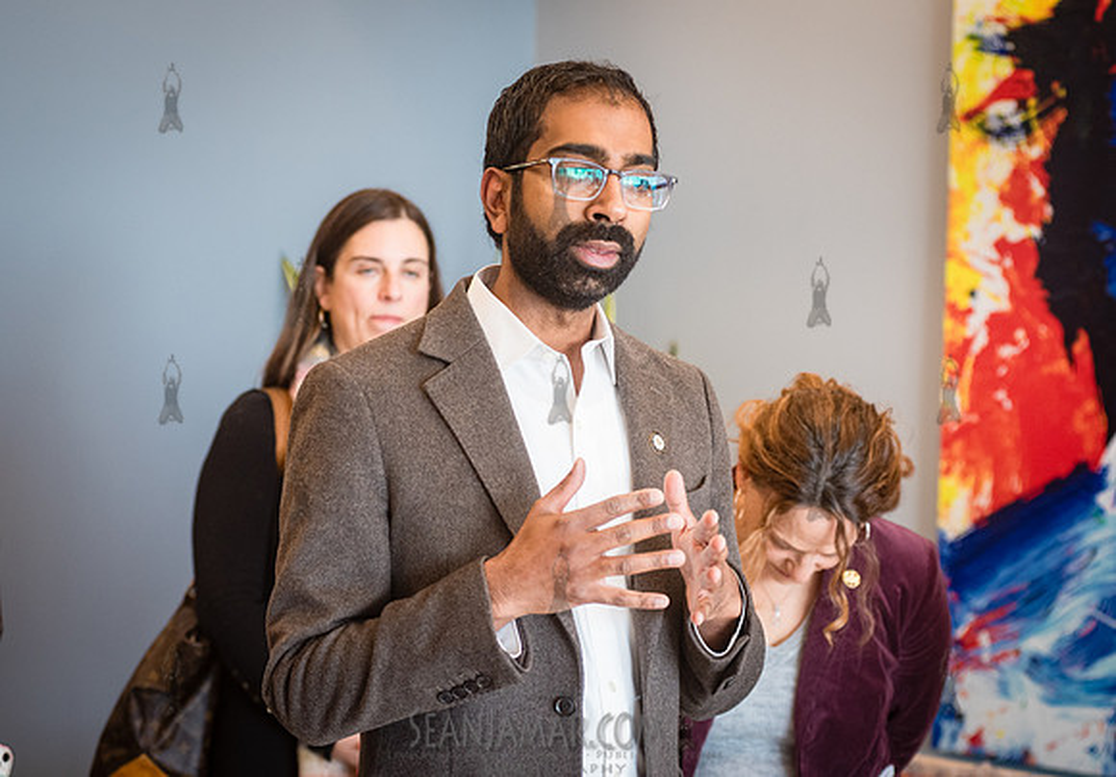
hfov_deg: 21.1
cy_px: 377
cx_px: 542
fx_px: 3002
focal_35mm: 95
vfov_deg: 14.8
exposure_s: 1/200
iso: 2000
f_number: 4
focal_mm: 80
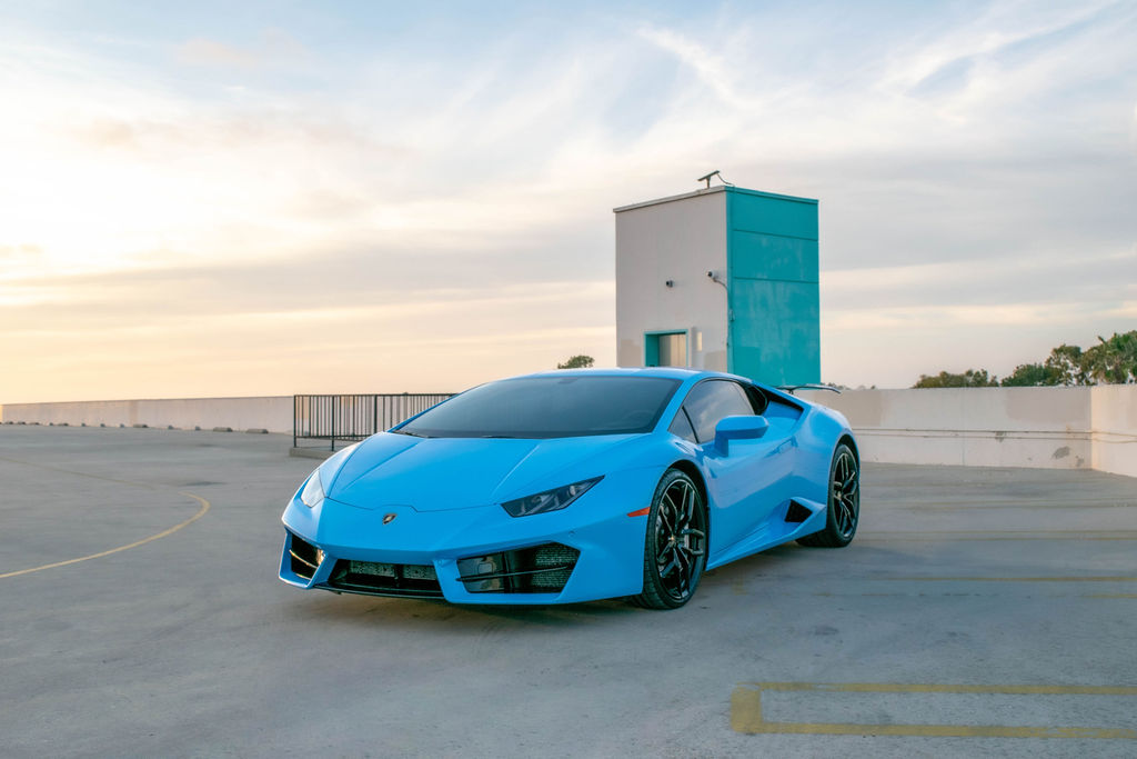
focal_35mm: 37
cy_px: 380
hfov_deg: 51.3
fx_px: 1184
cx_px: 568
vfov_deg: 35.5
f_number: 8
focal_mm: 24
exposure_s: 1/250
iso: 250
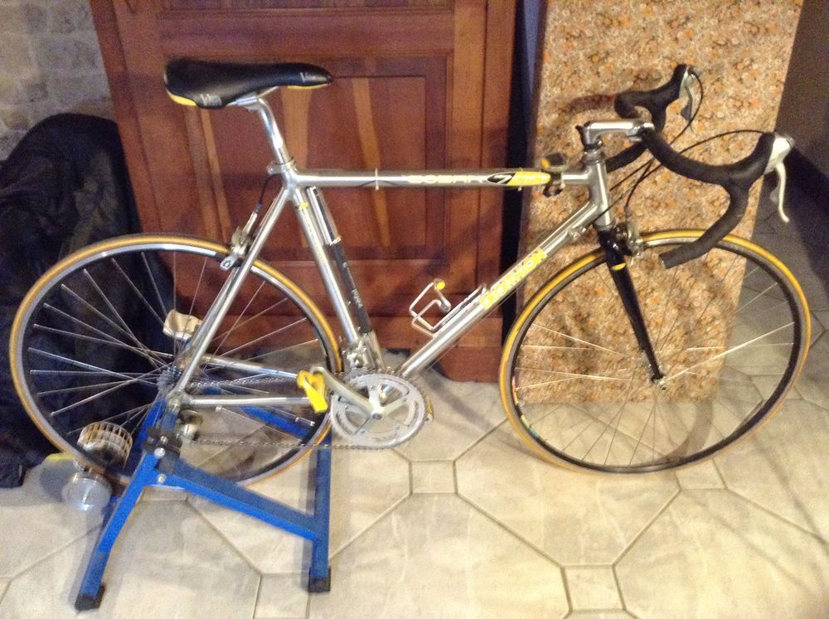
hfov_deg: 55.4
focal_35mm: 33
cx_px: 414
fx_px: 789
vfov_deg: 42.8
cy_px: 310
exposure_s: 1/15
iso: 500
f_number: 2.4
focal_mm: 3.3
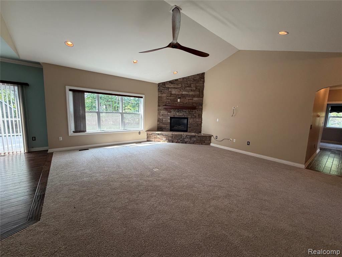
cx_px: 171
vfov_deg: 85.7
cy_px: 128
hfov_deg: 102.1
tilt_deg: -5.9
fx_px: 138
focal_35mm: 14
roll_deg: -1.1
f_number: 2.2
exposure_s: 1/120
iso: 320
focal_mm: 2.22
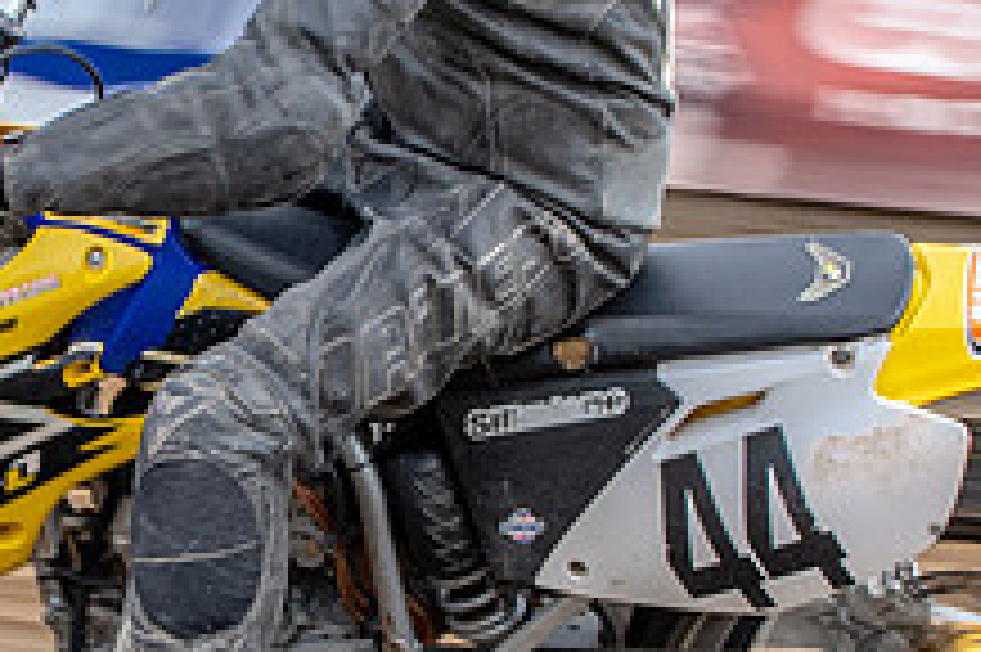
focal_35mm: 246
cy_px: 204
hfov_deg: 8.4
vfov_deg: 5.6
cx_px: 210
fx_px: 6698
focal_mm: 52
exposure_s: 1/100
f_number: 9
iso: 200
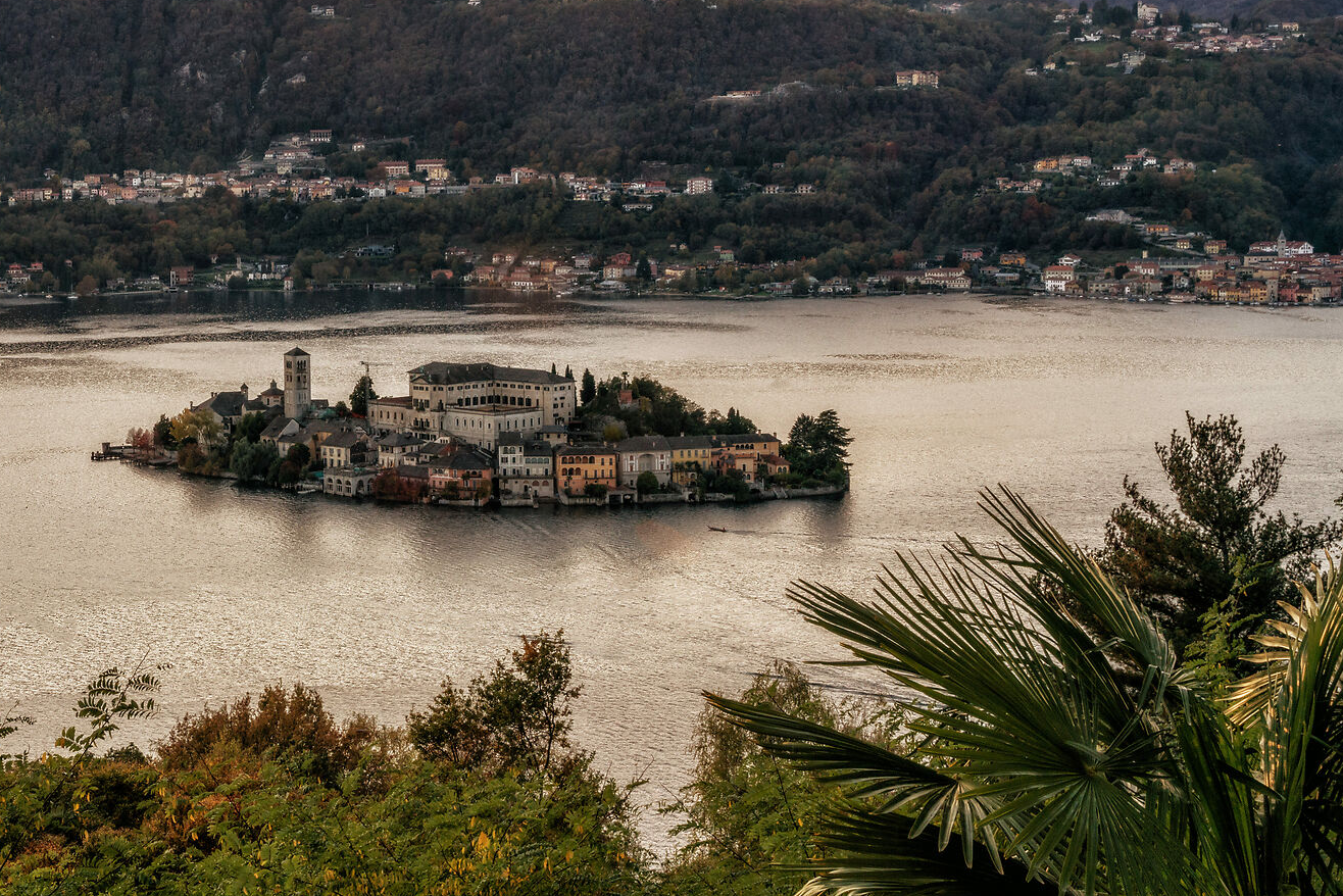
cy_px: 271
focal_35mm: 62
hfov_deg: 31.1
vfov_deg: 21.8
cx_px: 164
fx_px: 2313
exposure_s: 1/30
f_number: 22
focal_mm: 34
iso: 100
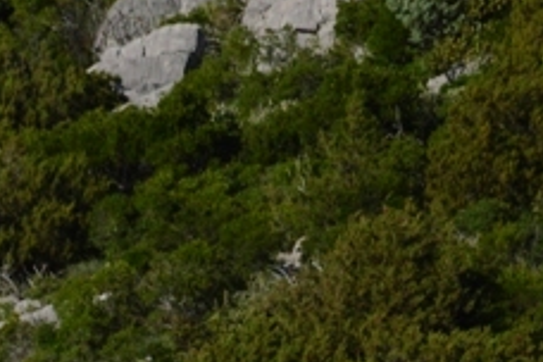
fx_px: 12533
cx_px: 176
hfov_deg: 2.5
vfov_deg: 1.7
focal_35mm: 831
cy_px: 598
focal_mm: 140
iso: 250
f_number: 5.6
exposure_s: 1/4000
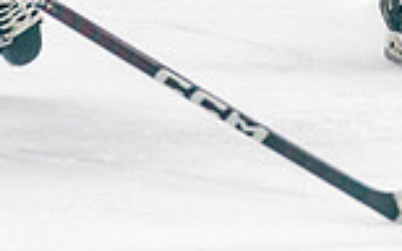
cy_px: -305
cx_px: 354
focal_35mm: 737
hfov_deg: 2.9
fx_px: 8069
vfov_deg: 1.8
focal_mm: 171
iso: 3200
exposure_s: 1/1250
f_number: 2.8
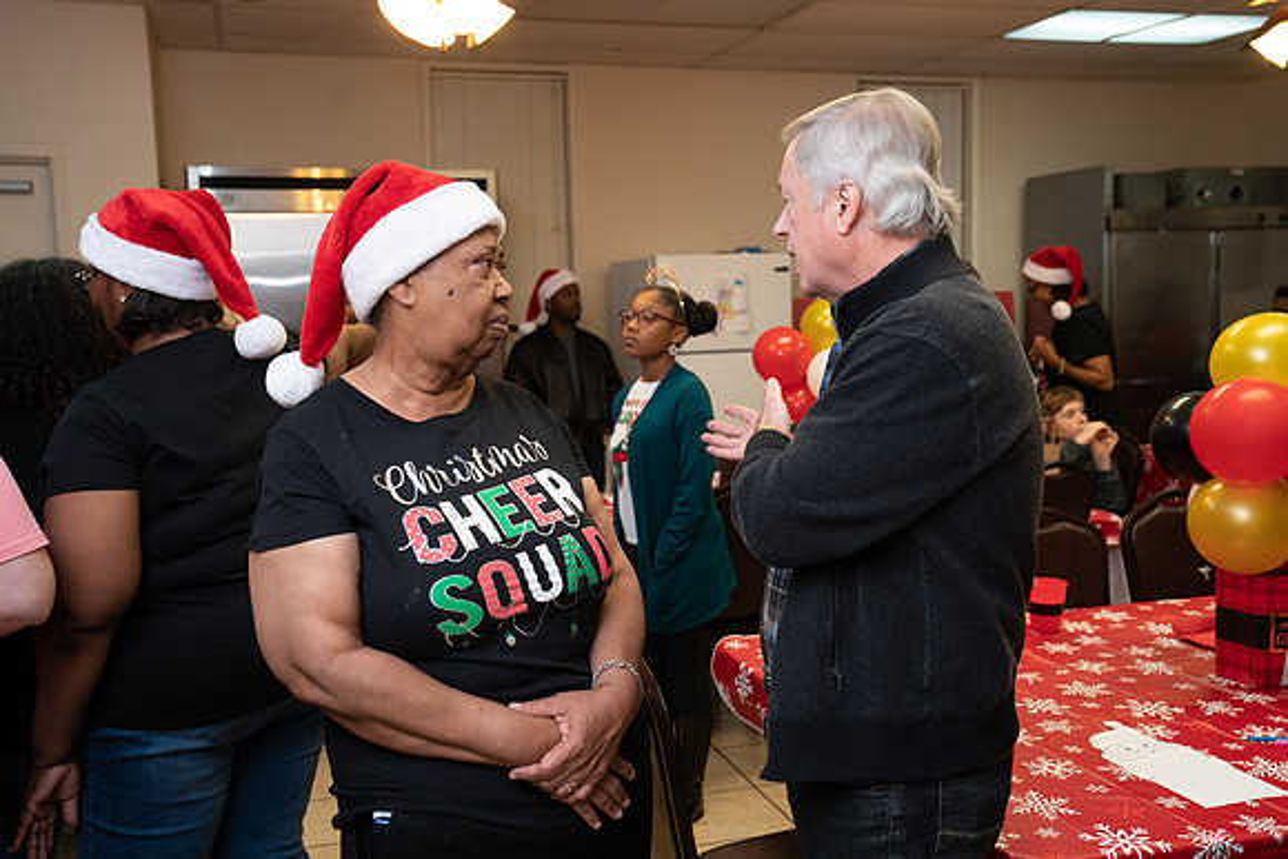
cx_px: 644
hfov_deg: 54.4
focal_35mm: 35
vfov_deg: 37.9
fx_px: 1252
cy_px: 430
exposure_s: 1/80
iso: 640
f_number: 4.5
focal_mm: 35
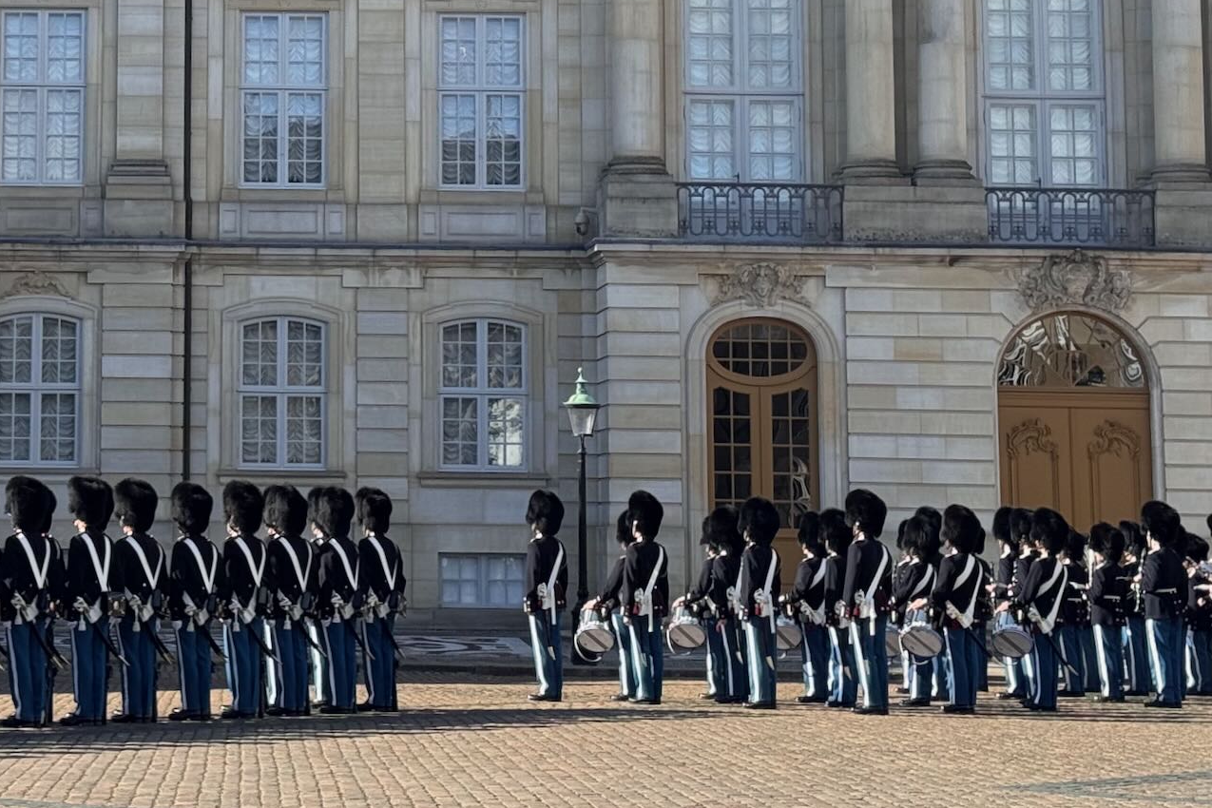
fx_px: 3164
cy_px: 71
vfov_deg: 14.4
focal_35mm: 94
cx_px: 178
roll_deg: +0.2
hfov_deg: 21.3
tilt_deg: +7.7
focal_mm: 6.76
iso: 64
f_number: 1.78
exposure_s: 1/2252
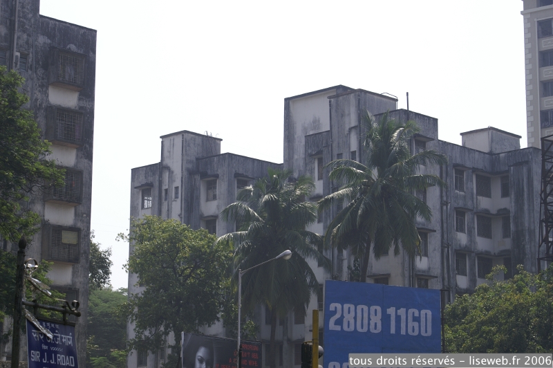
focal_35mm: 90
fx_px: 1381
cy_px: 184
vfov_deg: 15.2
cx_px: 276
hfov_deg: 22.6
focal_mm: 60
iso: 100
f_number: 8
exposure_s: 1/320
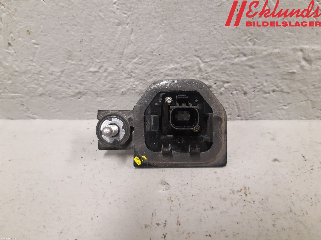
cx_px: 160
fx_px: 241
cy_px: 120
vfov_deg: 53.1
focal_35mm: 26
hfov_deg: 67.3
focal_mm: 3.93
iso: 250
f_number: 1.7
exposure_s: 1/50
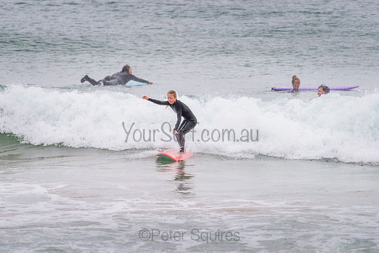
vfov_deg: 2.2
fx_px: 6458
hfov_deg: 3.4
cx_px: 190
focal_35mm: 613
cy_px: 126
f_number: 5.6
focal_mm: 500
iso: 900
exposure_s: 1/1000
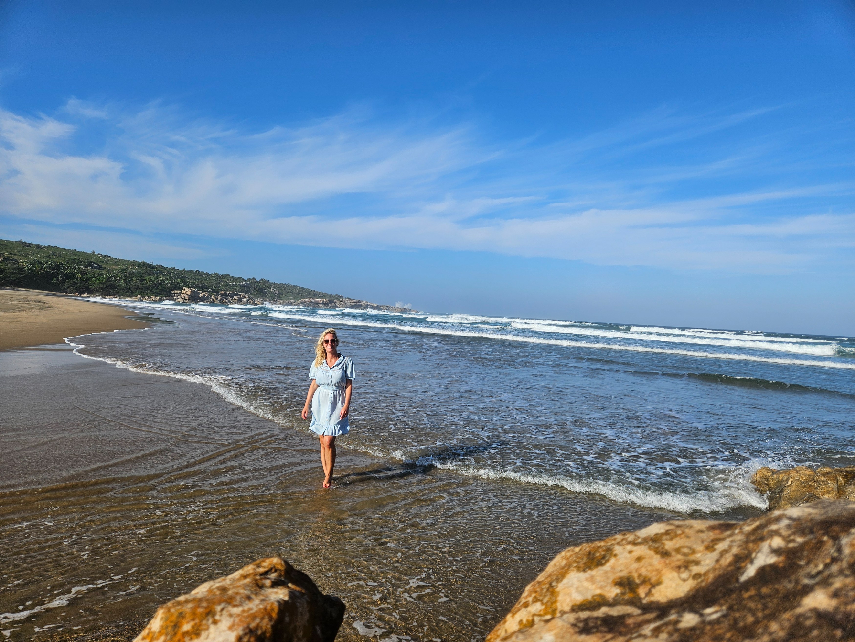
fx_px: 568
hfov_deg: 73.9
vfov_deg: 58.9
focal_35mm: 23
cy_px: 321
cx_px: 428
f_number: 1.8
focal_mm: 5.4
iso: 25
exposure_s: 1/2586
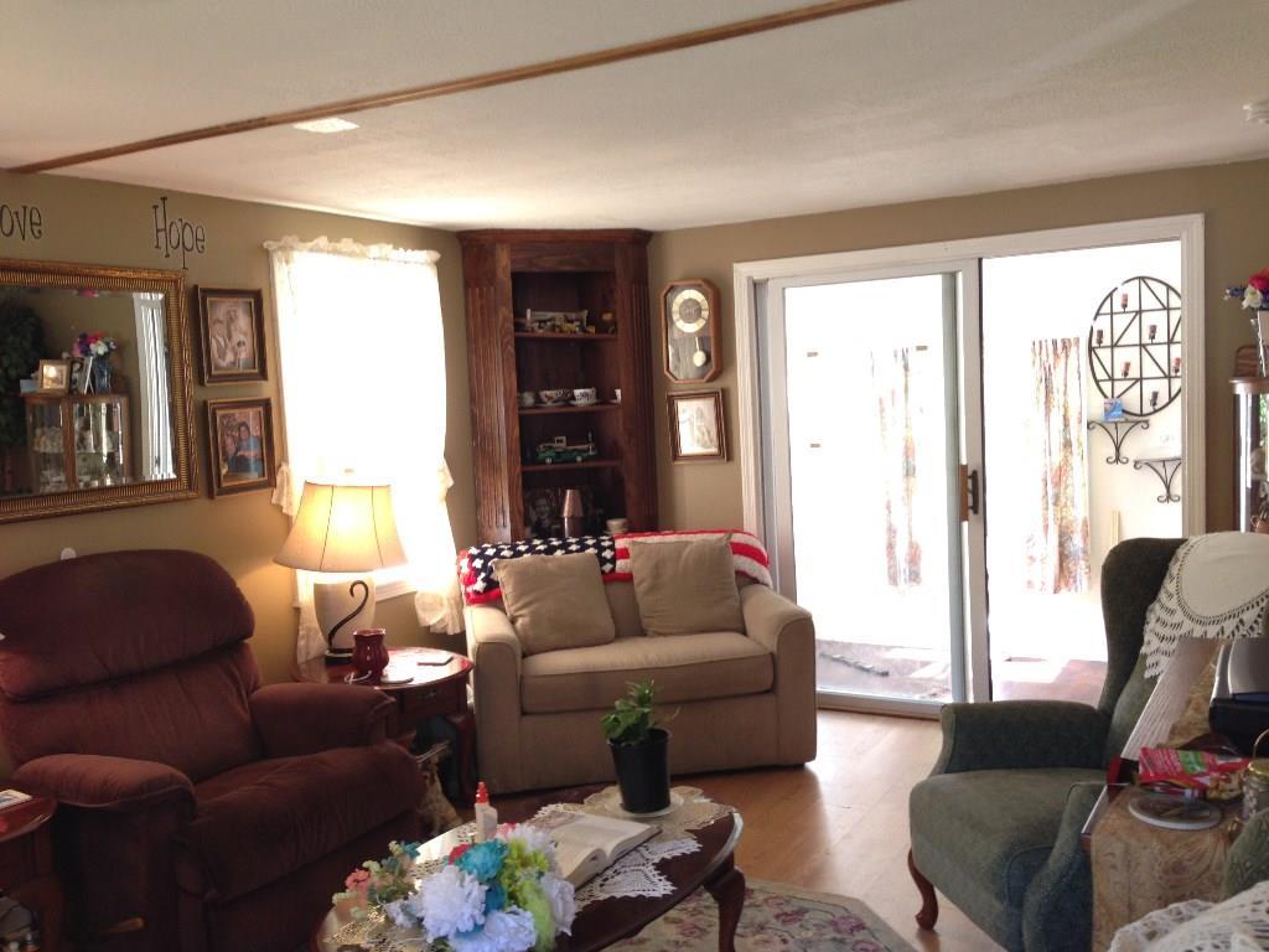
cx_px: 634
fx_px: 1210
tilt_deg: -4.2
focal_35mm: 33
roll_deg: +1.8
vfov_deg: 42.9
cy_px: 476
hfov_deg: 55.4
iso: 80
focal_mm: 4.12
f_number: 2.4
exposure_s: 1/20
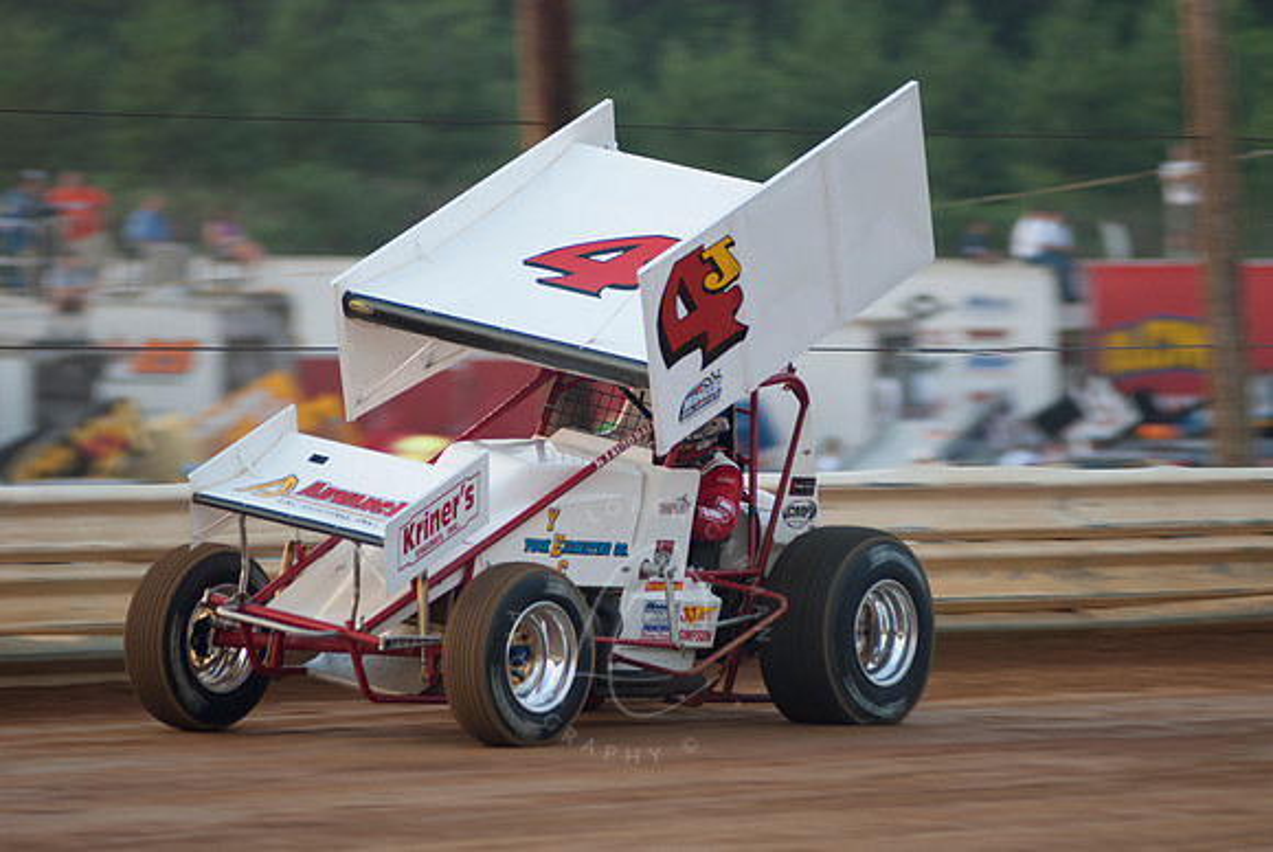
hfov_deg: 6.9
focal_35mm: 300
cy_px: 426
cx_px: 636
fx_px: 10619
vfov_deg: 4.6
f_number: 2.8
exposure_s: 1/400
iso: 100
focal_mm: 200
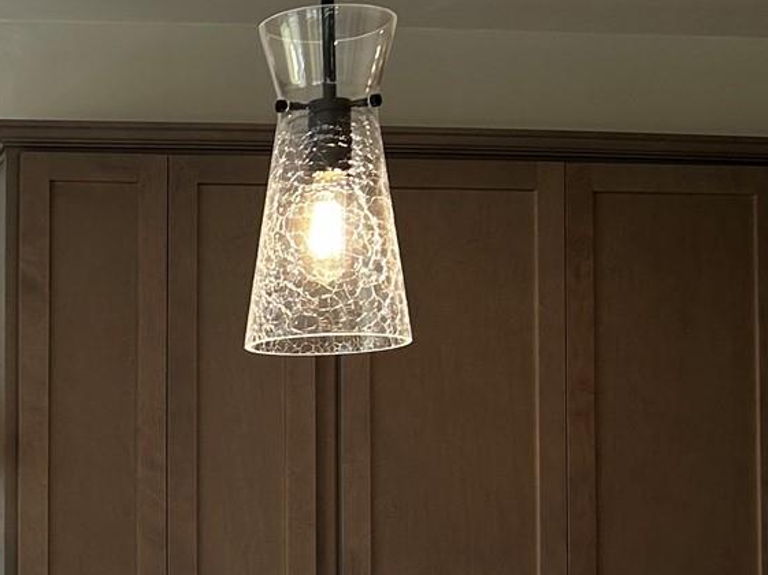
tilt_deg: +2.1
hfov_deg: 19.1
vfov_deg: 15.4
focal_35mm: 95
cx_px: -238
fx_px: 2106
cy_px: 478
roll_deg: -0.2
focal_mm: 5.7
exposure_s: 1/143
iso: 32
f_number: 1.5
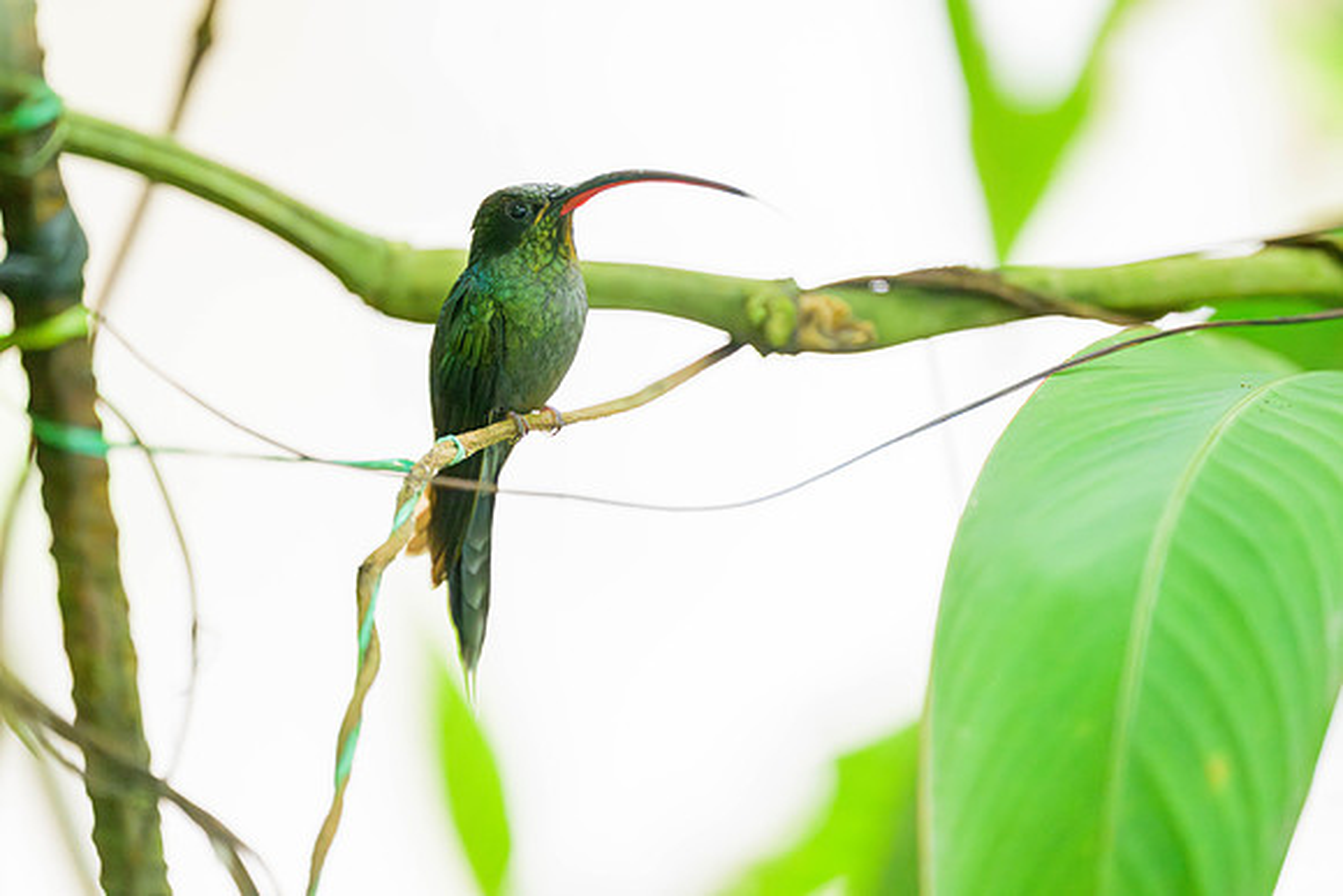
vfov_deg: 2.5
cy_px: 448
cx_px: 672
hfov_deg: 3.7
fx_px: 20895
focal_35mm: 560
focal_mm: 560
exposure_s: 1/1000
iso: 1400
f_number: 4
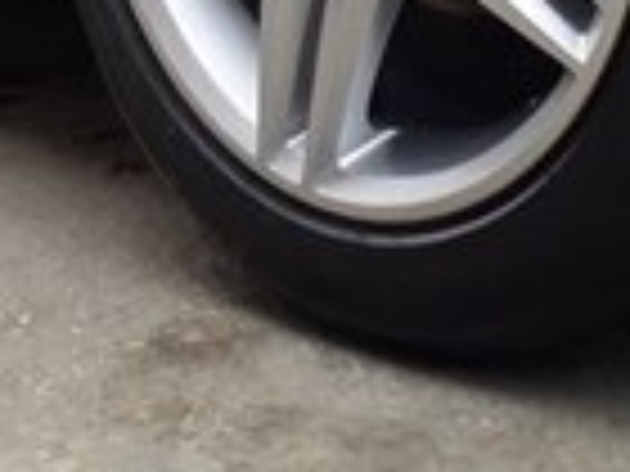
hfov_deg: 15.5
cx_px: 261
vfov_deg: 10.8
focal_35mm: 127
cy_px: -429
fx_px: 2311
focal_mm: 3.6
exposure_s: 1/209
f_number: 1.9
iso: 40
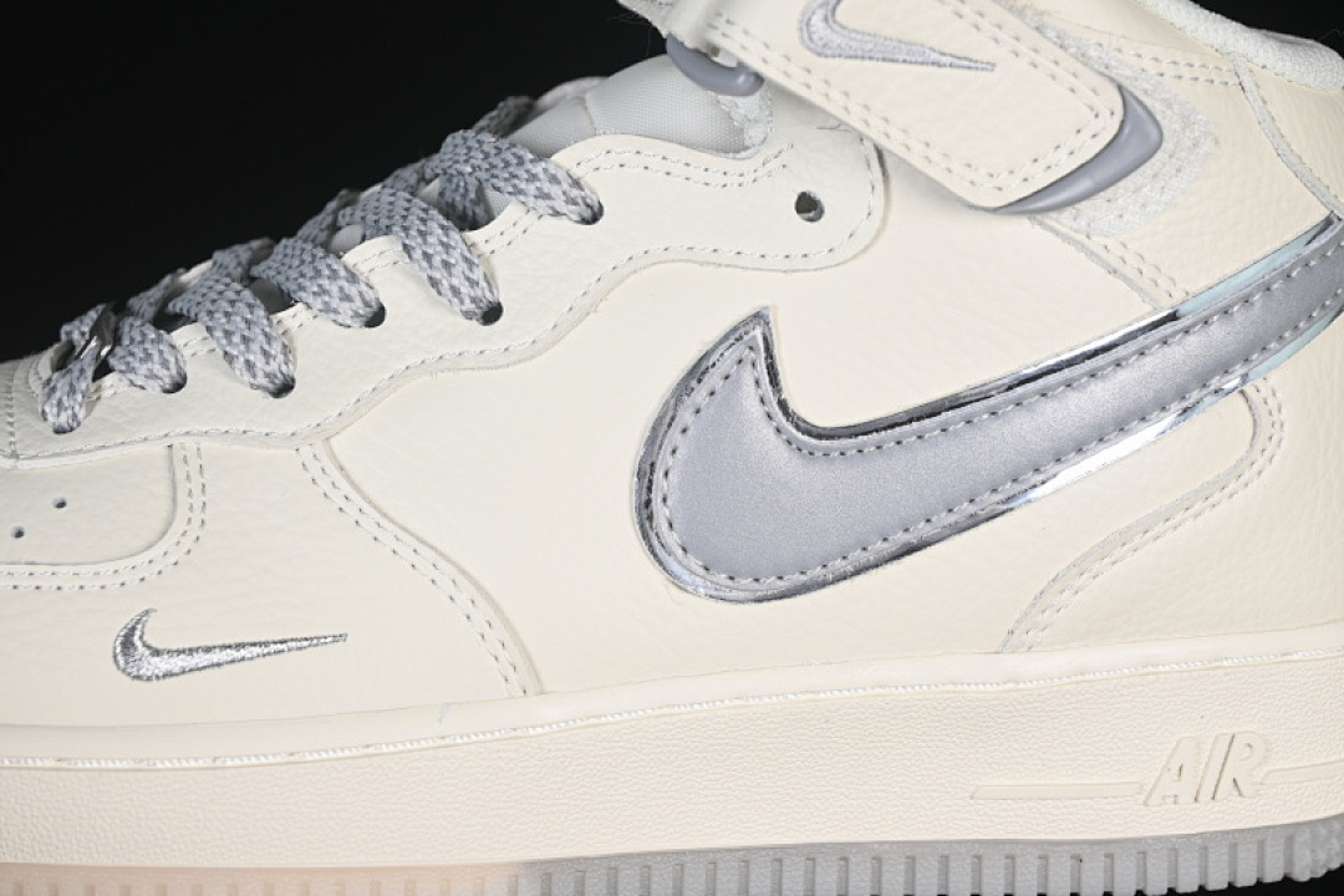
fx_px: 2800
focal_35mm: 75
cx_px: 672
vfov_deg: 18.2
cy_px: 448
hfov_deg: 27.0
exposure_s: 1/80
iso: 160
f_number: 7.1
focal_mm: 50
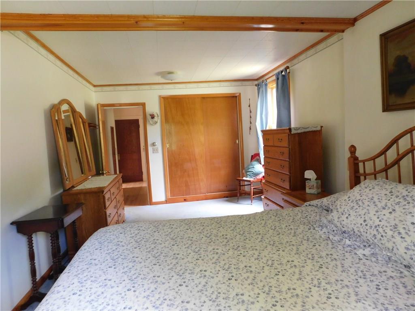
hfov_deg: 73.9
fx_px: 276
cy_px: 156
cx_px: 208
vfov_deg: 58.9
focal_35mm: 23
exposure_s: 1/20
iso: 400
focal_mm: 4
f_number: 3
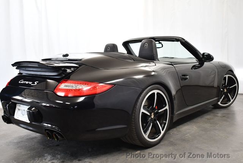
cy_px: 82
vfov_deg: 33.5
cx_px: 122
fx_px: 270
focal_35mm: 40
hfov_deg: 48.4
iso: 1250
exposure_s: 1/125
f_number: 3.8
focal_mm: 20
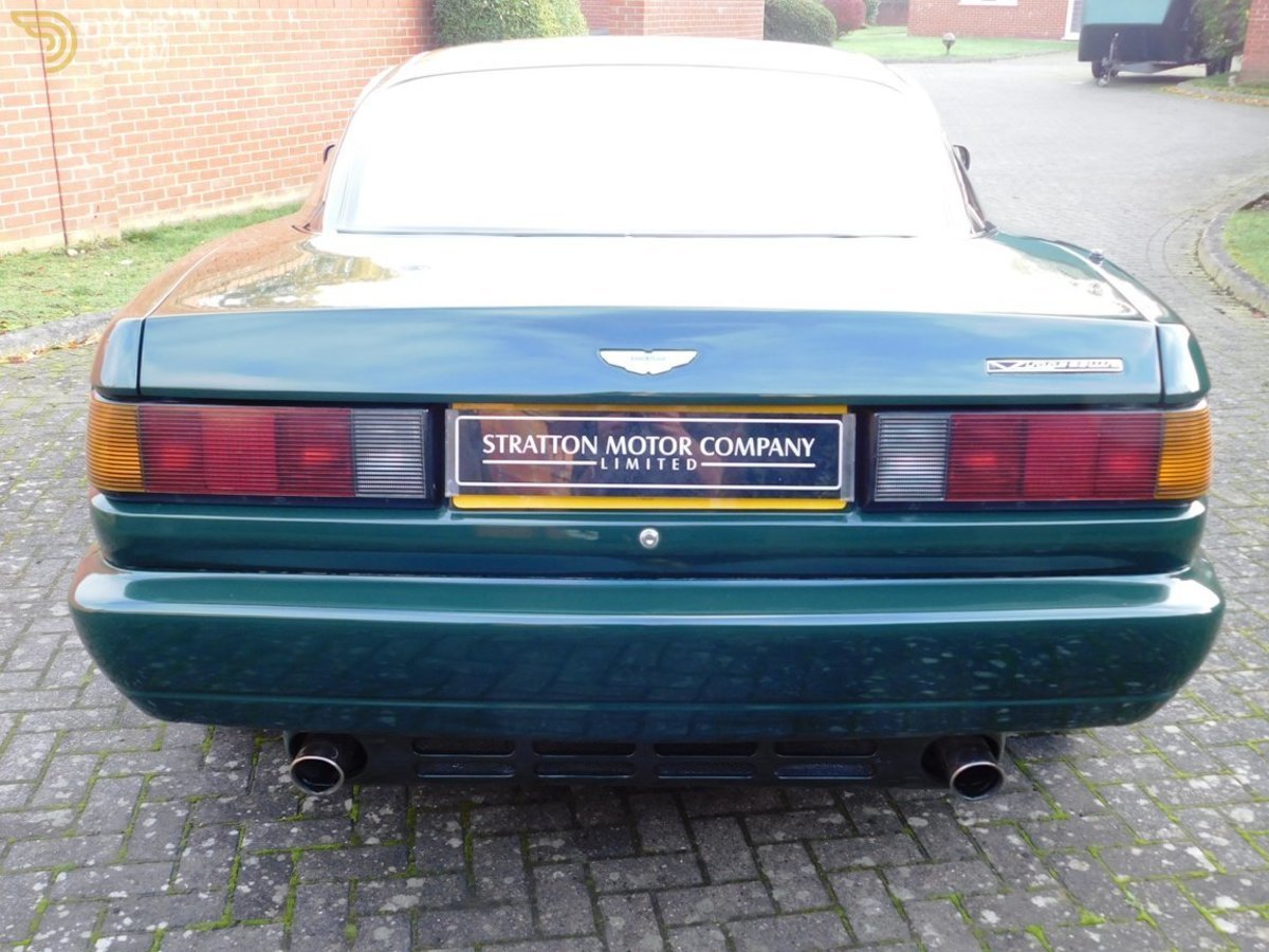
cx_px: 634
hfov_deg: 51.4
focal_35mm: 36
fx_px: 1320
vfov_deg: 39.7
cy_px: 476
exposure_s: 1/30
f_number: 3.5
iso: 125
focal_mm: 6.3
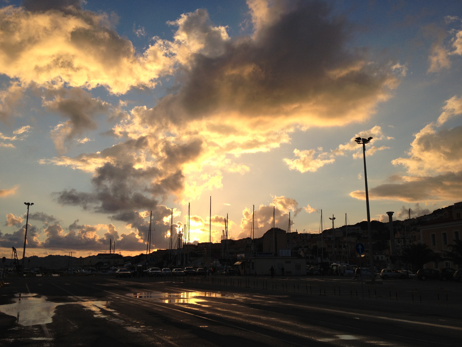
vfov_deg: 40.7
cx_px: 231
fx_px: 467
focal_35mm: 35
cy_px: 174
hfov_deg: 52.6
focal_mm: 4.28
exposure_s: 1/1255
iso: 64
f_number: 2.4
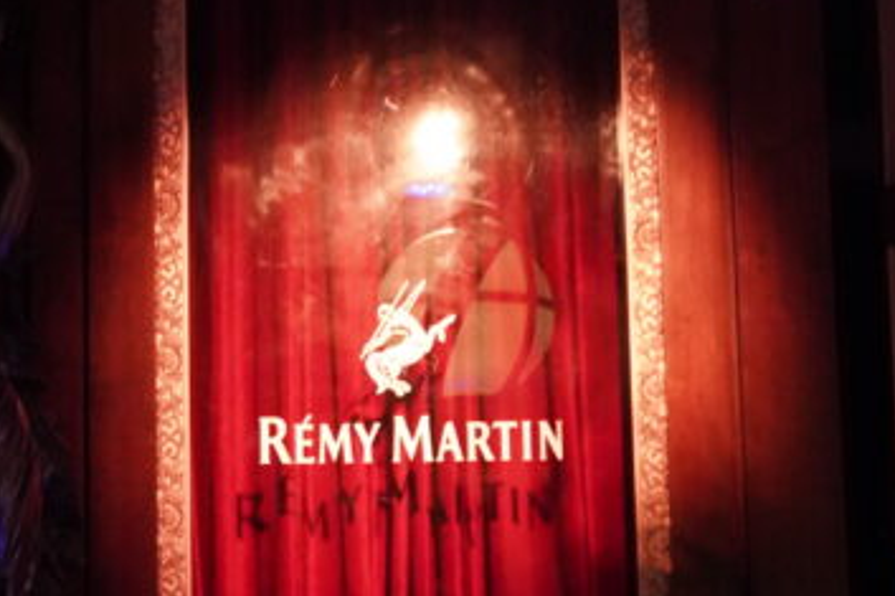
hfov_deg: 25.1
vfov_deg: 16.8
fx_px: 2013
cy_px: 424
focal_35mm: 81
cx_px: 397
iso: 12800
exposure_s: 1/25
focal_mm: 28
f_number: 3.5
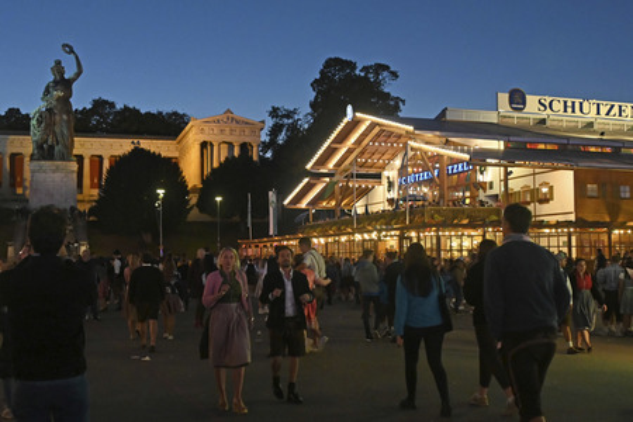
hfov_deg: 46.4
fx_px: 738
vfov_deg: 31.9
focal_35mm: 42
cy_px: 211
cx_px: 316
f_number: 5.6
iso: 5000
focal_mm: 28
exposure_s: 1/125
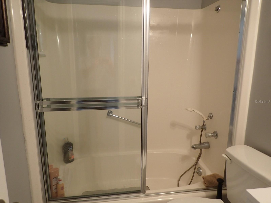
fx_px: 196
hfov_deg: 69.4
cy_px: 102
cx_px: 136
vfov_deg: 54.9
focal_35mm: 25
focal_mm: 4.5
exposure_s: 1/40
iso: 200
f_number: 2
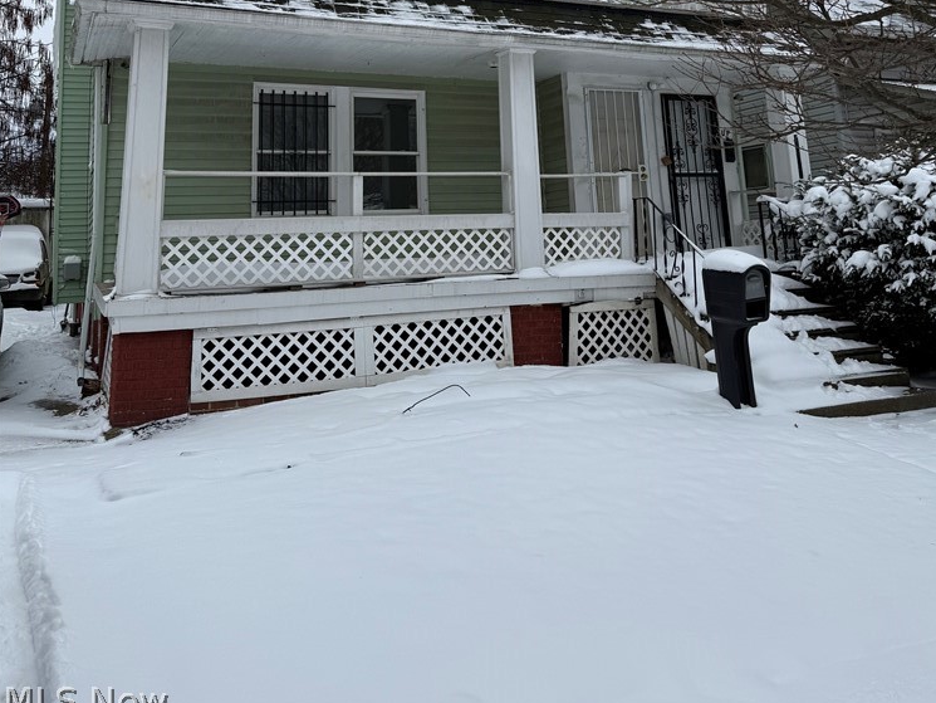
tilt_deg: +11.3
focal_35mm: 33
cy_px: 86
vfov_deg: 40.1
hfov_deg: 55.3
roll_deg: +1.8
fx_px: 892
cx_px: 476
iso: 80
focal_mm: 6.76
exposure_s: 1/3021
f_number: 1.78
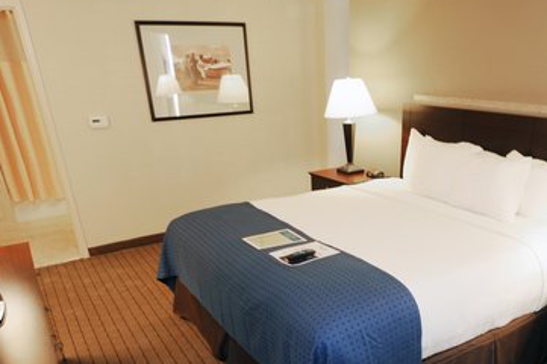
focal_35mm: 31
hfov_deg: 59.4
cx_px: 347
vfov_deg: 39.9
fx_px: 471
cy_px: 309
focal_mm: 14
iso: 200
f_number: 4.5
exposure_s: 1/10
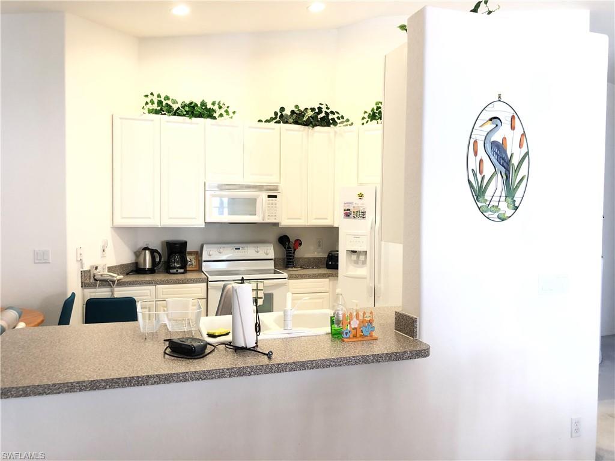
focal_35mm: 28
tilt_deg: -2.3
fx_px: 497
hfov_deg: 63.4
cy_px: 230
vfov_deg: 49.7
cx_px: 308
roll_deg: -0.1
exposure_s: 1/15
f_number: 1.8
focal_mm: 3.99
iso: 40
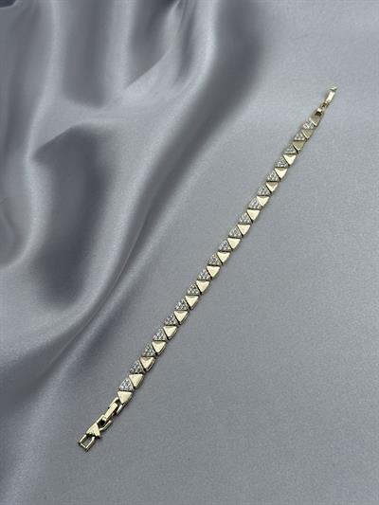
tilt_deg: -61.7
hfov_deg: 30.3
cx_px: 190
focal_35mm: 48
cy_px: 252
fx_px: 700
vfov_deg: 39.6
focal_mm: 6.76
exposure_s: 1/1575
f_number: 1.78
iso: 64
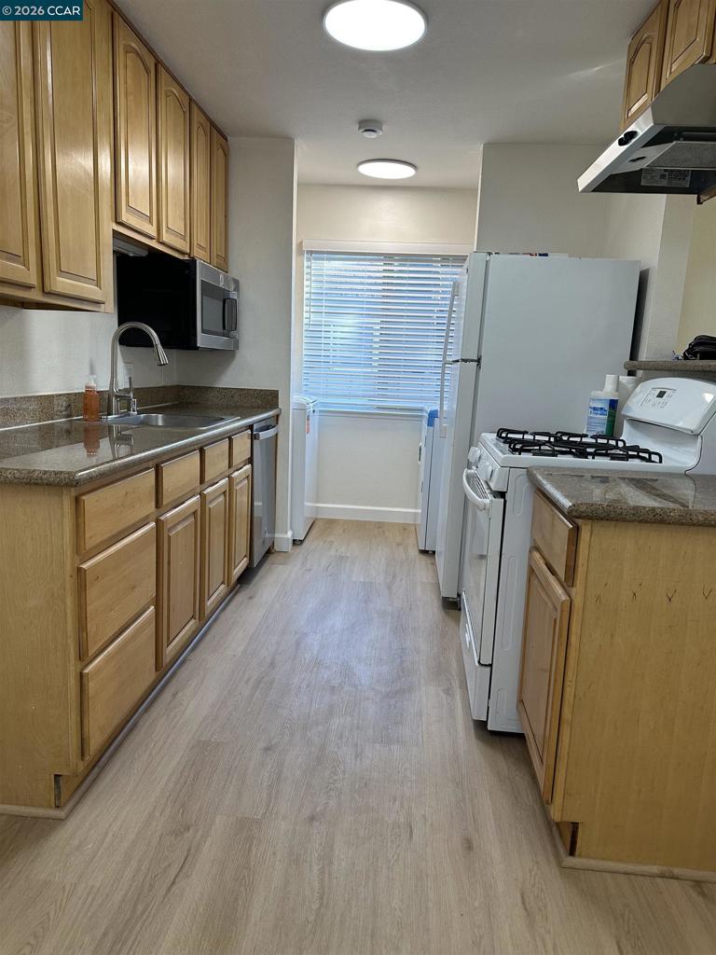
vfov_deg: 71.6
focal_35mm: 24
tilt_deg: -10.1
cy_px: 478
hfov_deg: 56.8
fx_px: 662
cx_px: 358
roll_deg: -3.0
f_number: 1.78
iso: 125
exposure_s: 1/120
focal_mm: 6.86
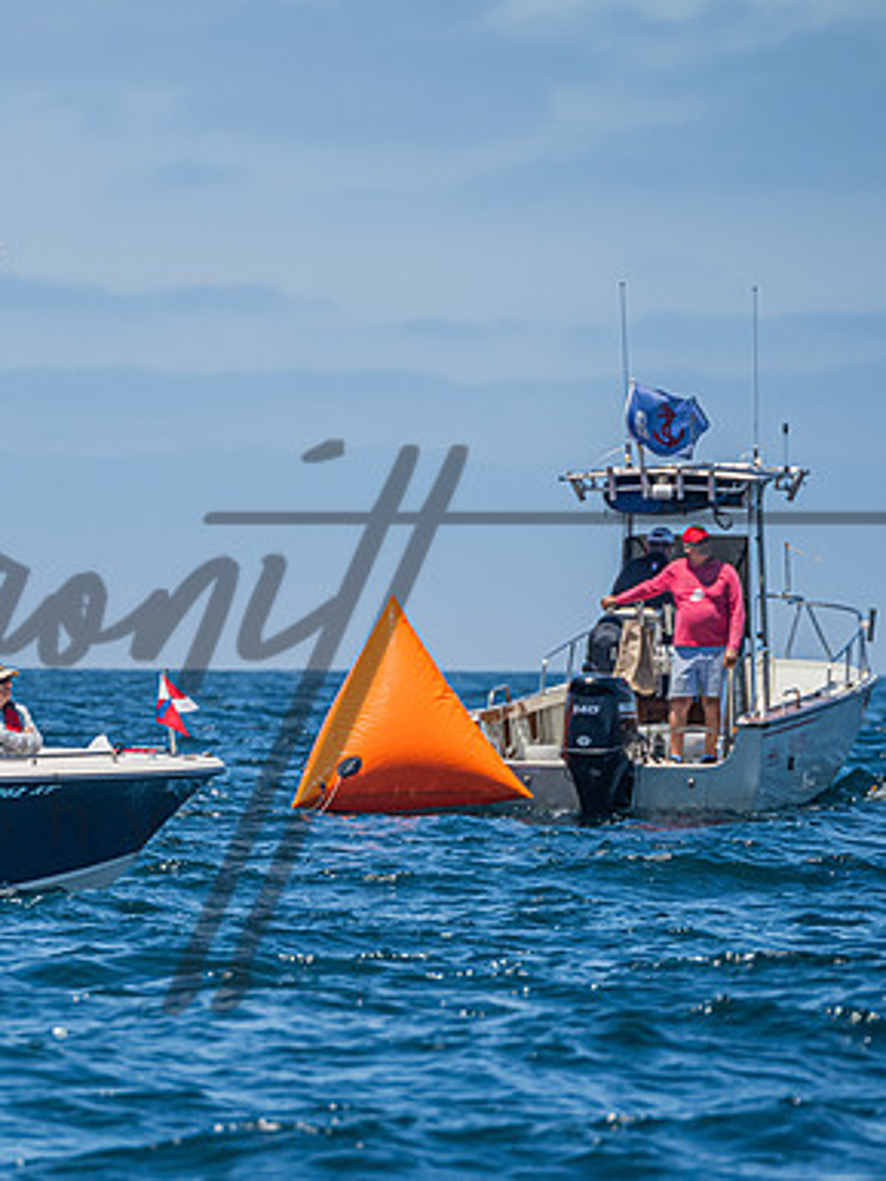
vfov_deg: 3.7
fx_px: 18452
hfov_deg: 2.7
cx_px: 27
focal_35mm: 541
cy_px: 679
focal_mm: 300
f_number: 8
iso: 400
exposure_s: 1/1600
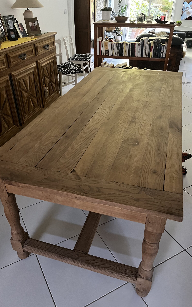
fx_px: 234
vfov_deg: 66.5
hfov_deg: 44.5
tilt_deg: -35.4
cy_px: 156
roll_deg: +0.2
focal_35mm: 28
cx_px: 89
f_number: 1.6
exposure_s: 1/44
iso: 500
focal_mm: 5.1
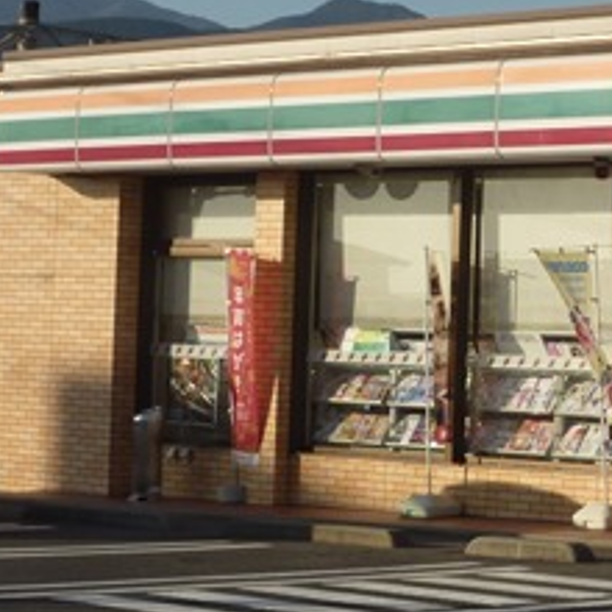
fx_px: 2760
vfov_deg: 12.6
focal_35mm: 138
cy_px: 239
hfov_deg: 12.0
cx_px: 949
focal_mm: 7.7
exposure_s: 1/400
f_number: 5
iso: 80
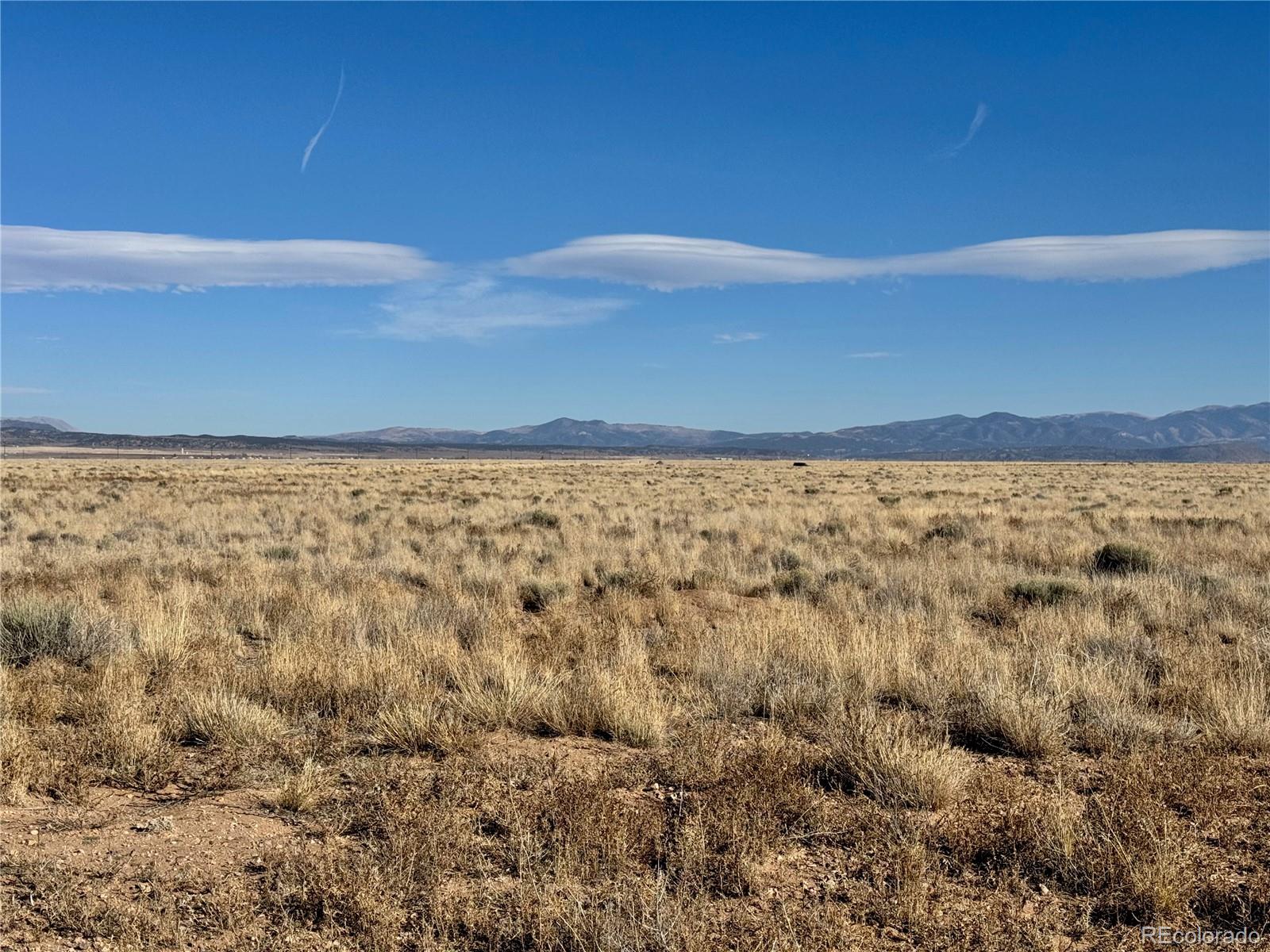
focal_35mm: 48
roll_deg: -0.7
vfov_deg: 30.3
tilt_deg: -1.3
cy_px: 476
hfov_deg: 39.7
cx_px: 635
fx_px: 1761
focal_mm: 6.76
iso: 64
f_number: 1.78
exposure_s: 1/7937
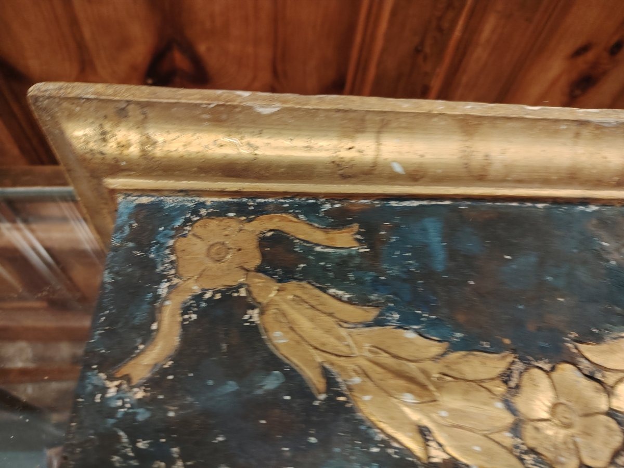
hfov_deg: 71.6
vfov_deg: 56.8
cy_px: 234
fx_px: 433
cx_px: 312
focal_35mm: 24
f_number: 1.75
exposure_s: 1/25
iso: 1206
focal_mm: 5.25
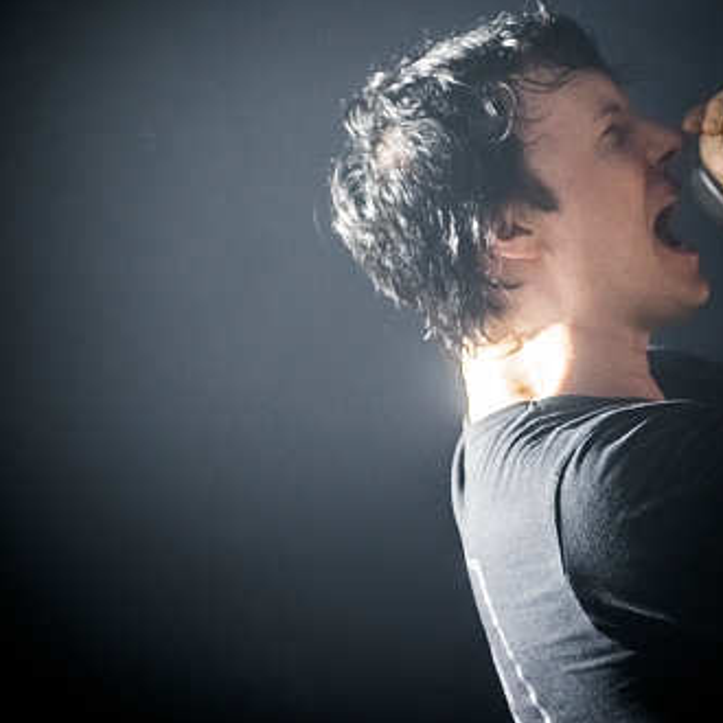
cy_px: 240
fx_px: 2717
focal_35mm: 115
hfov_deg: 15.1
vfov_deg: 15.1
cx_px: 576
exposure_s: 1/80
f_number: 2.8
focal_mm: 62
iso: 4000
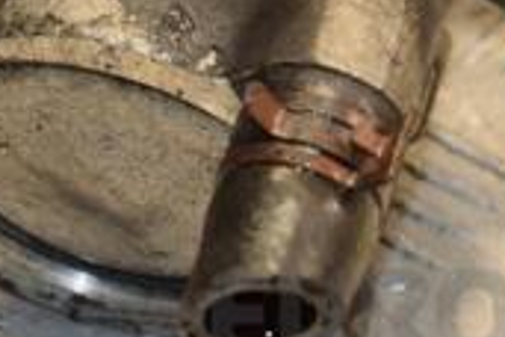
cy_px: -80
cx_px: 157
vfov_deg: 3.1
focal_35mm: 447
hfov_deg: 4.6
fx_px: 6266
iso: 800
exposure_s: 1/200
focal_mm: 85
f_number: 5.6
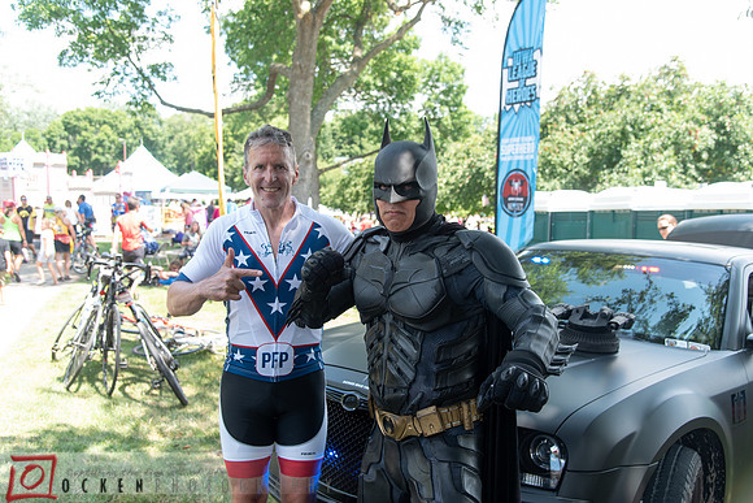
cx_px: 376
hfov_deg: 54.4
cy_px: 252
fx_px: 732
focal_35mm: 35
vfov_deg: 37.9
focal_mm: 35
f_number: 4.5
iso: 200
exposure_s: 1/125
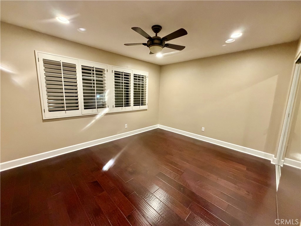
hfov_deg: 102.1
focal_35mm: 14
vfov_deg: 85.7
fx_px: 122
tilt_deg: -9.3
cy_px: 113
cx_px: 150
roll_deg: -0.7
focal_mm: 2.22
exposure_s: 1/60
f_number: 2.2
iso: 500
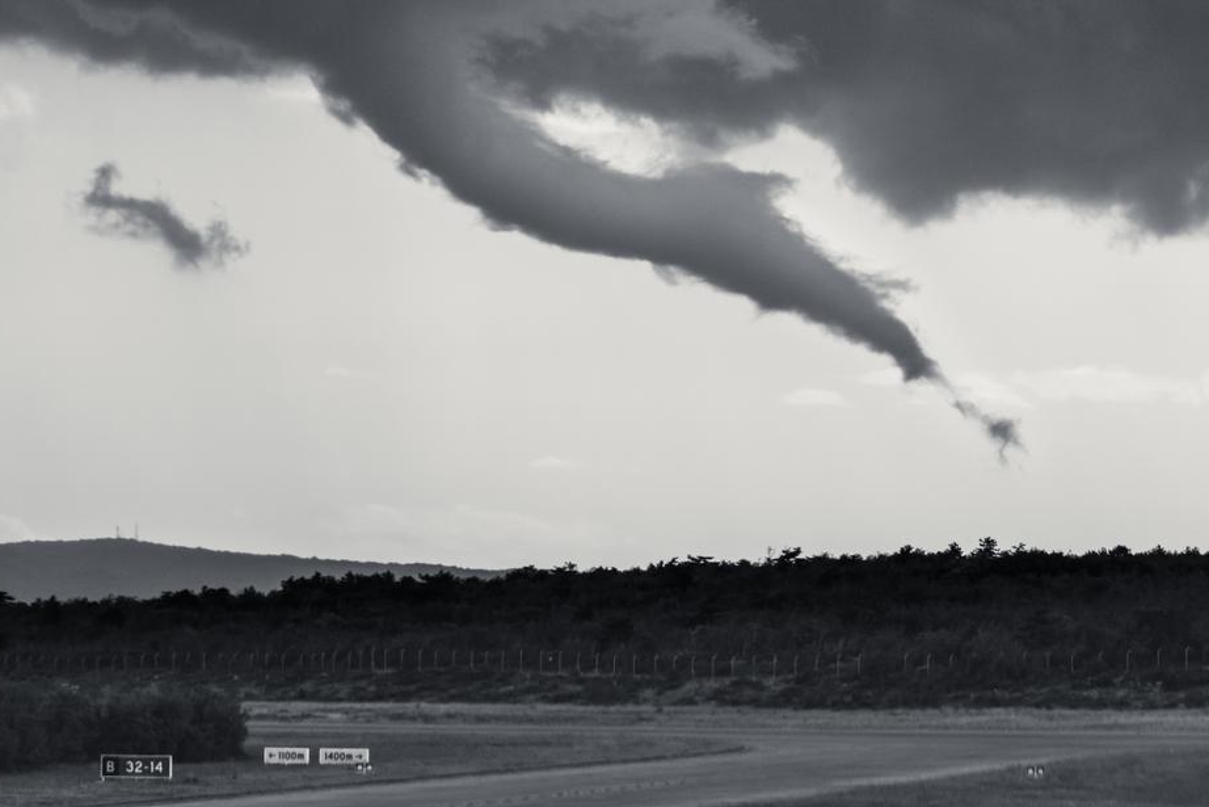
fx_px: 6415
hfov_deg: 10.8
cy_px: 259
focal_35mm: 191
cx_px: 576
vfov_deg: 7.2
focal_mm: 119
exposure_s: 1/2000
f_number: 5.6
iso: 640
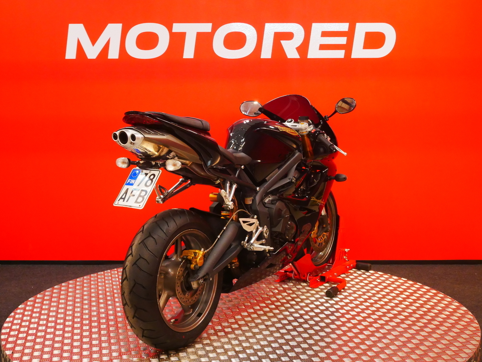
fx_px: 697
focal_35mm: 50
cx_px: 241
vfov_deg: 29.1
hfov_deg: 38.2
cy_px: 181
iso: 2500
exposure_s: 1/125
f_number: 5.2
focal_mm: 25
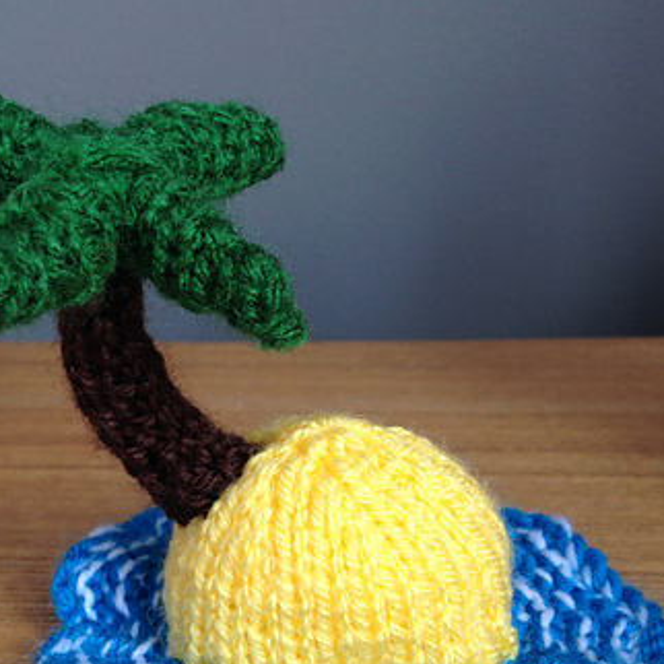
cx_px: 313
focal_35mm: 58
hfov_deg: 29.5
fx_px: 1259
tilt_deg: -25.5
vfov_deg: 29.1
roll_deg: +0.7
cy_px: 491
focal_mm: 4.12
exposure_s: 1/30
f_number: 2.4
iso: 50
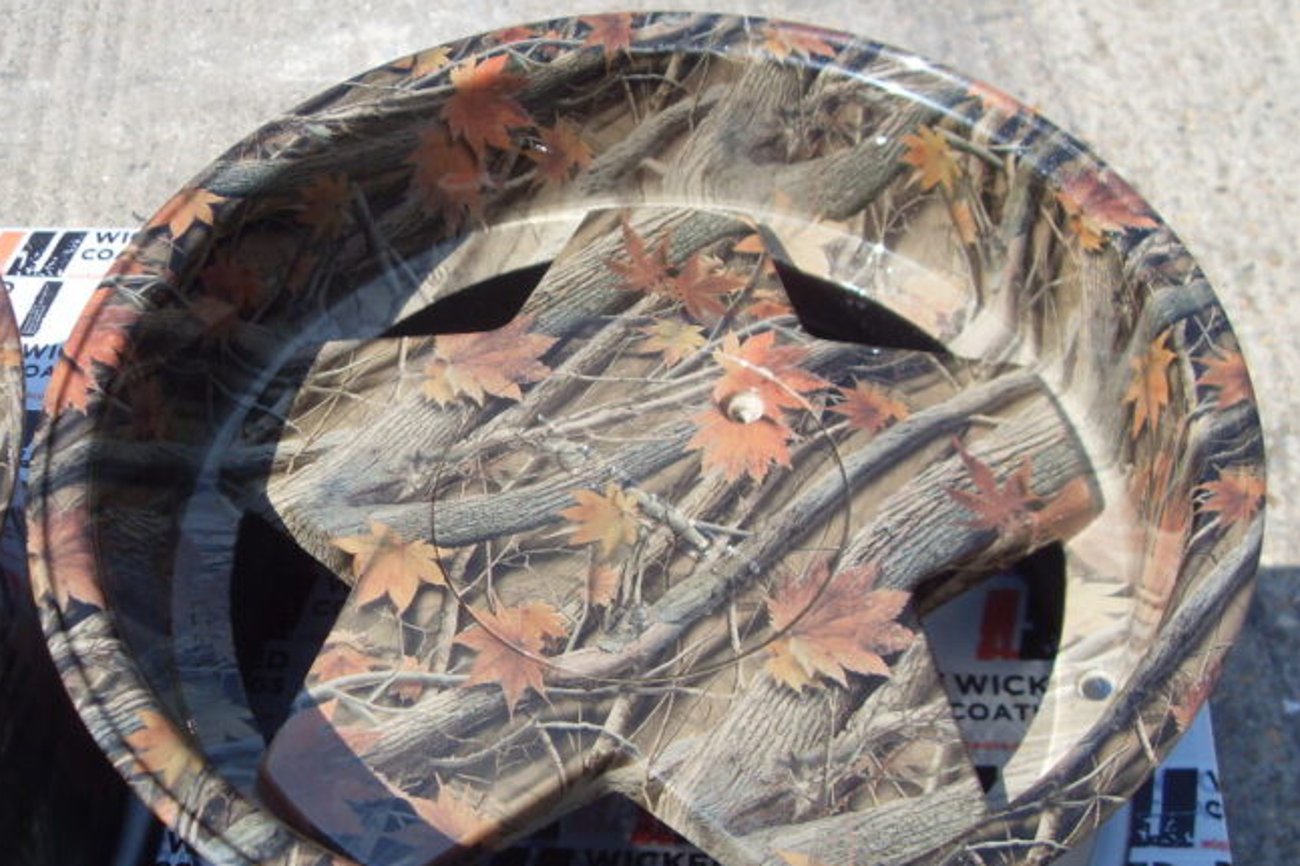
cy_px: 454
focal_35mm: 45
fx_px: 1624
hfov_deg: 43.5
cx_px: 567
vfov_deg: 29.8
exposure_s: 1/180
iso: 80
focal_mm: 6.3
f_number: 7
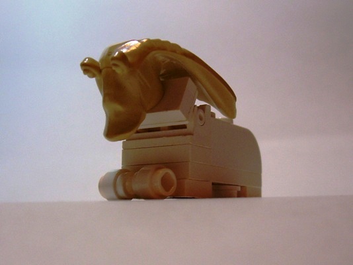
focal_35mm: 34
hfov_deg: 54.0
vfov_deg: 41.8
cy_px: 132
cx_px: 176
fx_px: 347
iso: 100
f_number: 2.7
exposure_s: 1/30
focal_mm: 5.6
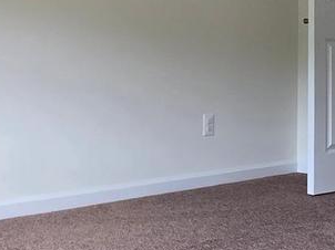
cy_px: 21
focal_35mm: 62
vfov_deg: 23.0
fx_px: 600
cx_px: 59
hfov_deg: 30.3
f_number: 2.2
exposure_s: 1/60
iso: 125
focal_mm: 2.2
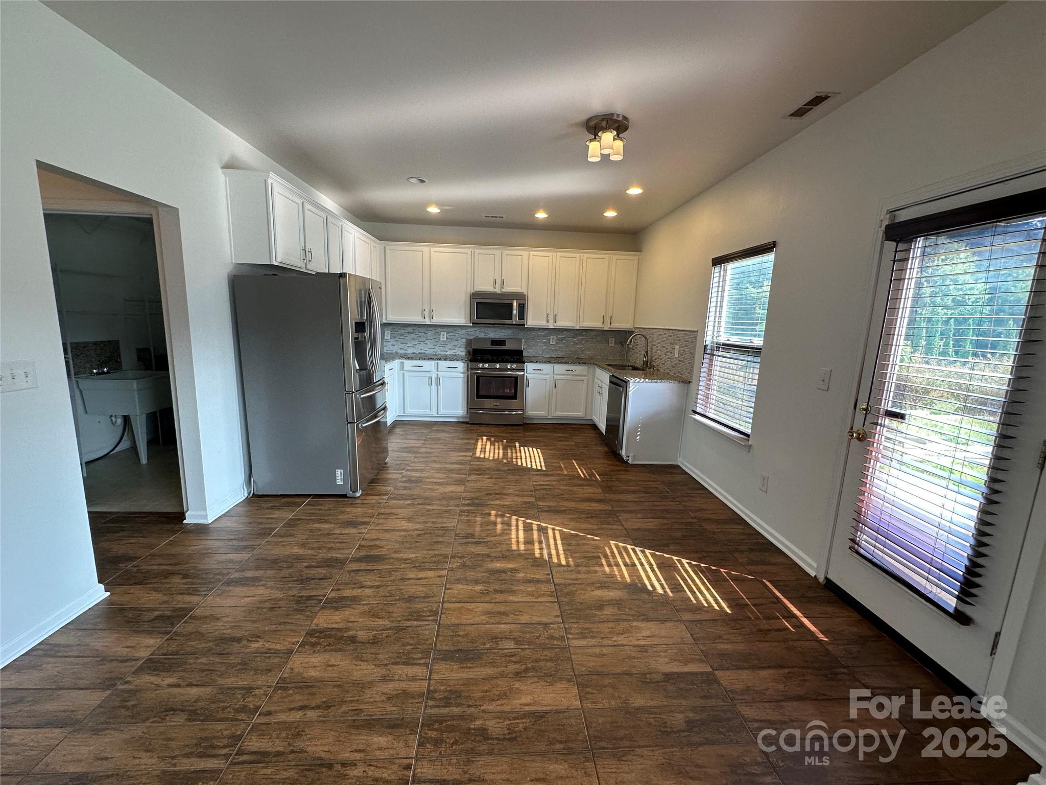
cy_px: 392
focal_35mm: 14
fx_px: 423
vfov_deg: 85.7
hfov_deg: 102.1
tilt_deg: -9.8
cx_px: 523
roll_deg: -1.9
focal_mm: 2.22
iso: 125
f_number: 2.2
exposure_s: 1/120
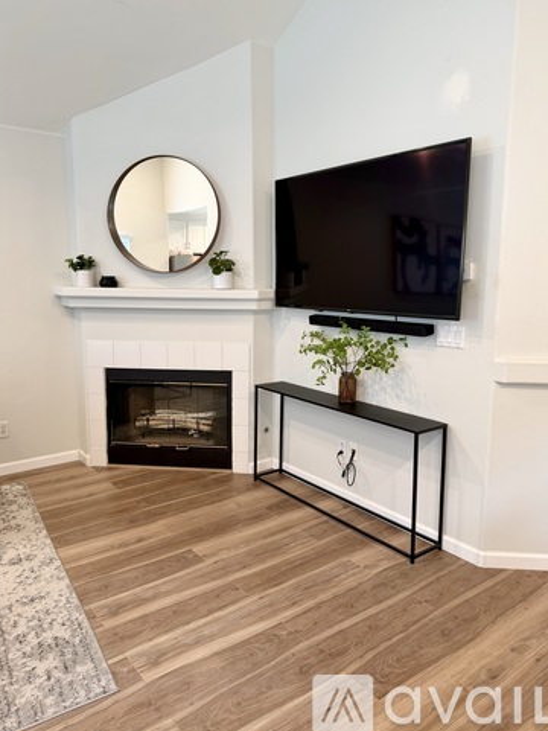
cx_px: 273
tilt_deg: -7.2
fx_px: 528
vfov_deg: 69.4
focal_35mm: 25
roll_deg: -0.6
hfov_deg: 54.9
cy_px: 355
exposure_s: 1/60
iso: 125
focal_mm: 6.76
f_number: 1.78
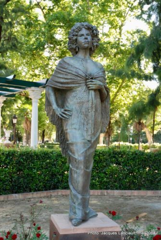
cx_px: 80
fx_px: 311
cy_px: 120
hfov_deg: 29.0
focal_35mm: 46
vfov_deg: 42.3
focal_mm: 31
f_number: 4
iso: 200
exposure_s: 1/50
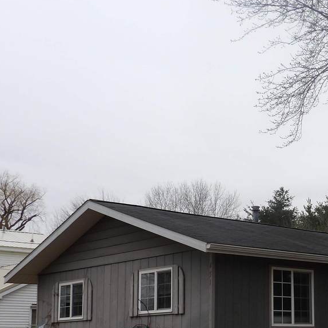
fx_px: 697
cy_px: 247
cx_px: 334
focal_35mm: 65
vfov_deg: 26.1
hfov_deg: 25.1
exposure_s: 1/265
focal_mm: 5.9
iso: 100
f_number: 3.6
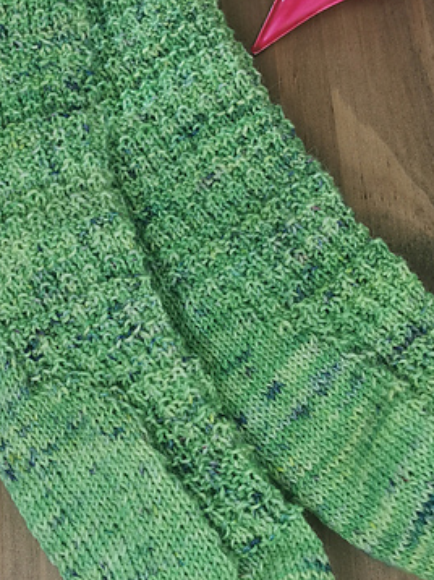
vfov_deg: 28.5
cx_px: 70
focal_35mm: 68
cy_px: 222
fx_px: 1138
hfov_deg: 21.3
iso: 125
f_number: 1.6
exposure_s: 1/100
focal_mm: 5.56
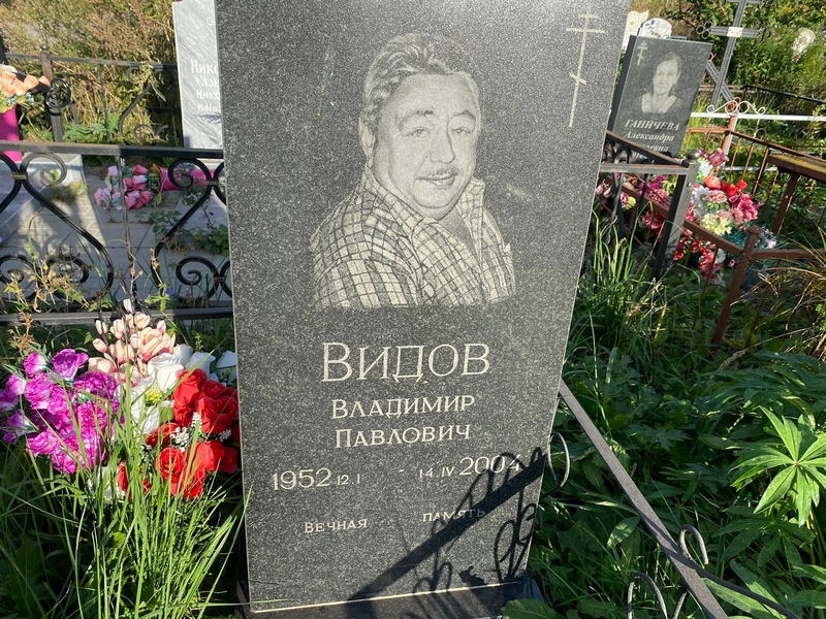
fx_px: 620
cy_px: 310
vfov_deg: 53.1
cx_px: 413
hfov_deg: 67.3
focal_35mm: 26
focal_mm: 4.25
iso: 32
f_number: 1.8
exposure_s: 1/1543
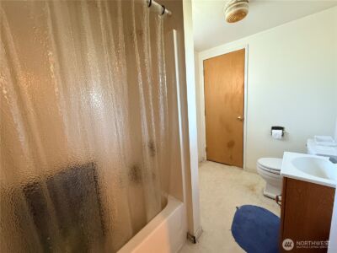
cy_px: 126
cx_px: 168
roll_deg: +5.0
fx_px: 136
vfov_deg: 85.7
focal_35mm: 14
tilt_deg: -9.2
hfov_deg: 102.1
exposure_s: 1/60
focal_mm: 2.22
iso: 500
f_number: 2.2
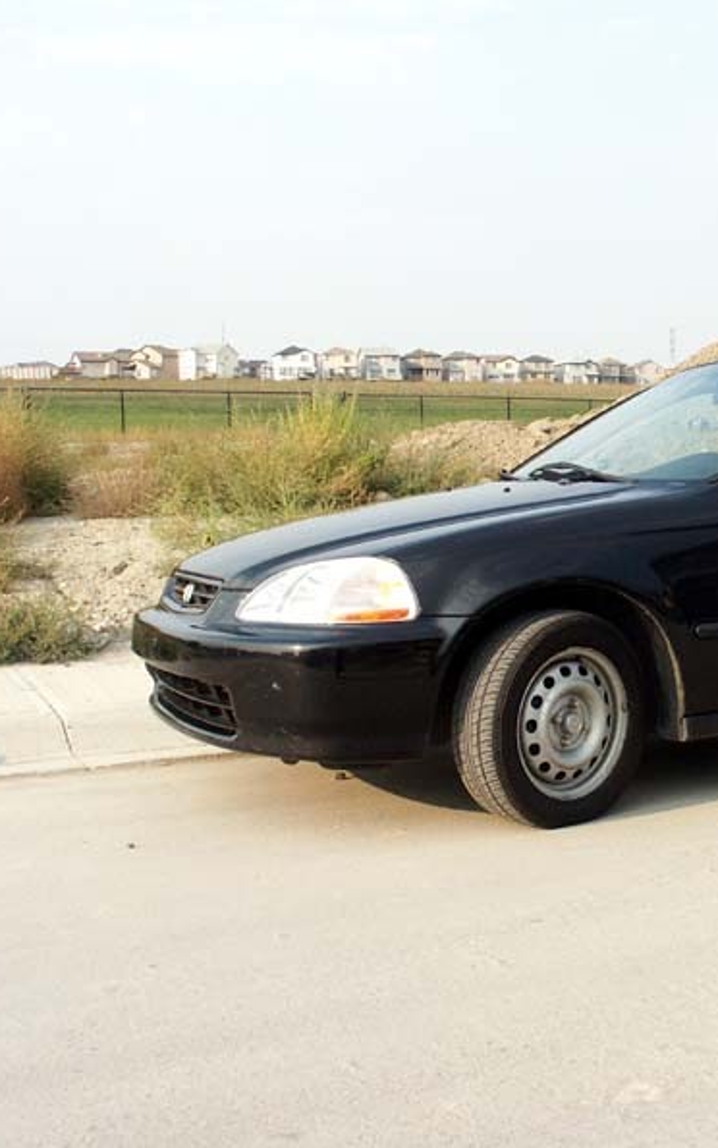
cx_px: 685
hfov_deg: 26.3
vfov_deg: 42.6
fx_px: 1471
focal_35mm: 47
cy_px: 571
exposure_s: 1/180
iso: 100
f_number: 5.6
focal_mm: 8.63
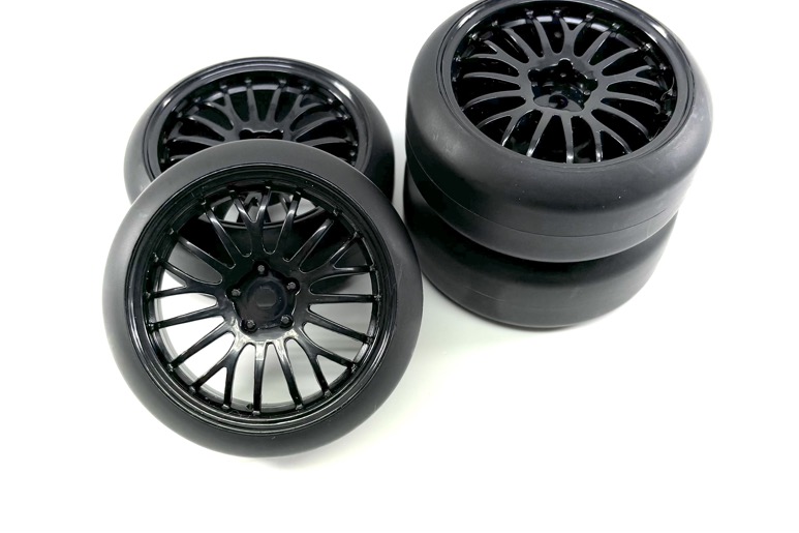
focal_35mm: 28
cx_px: 405
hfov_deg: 65.5
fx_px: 621
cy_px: 227
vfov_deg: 46.2
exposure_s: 1/196
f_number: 1.6
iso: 40
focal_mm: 5.96
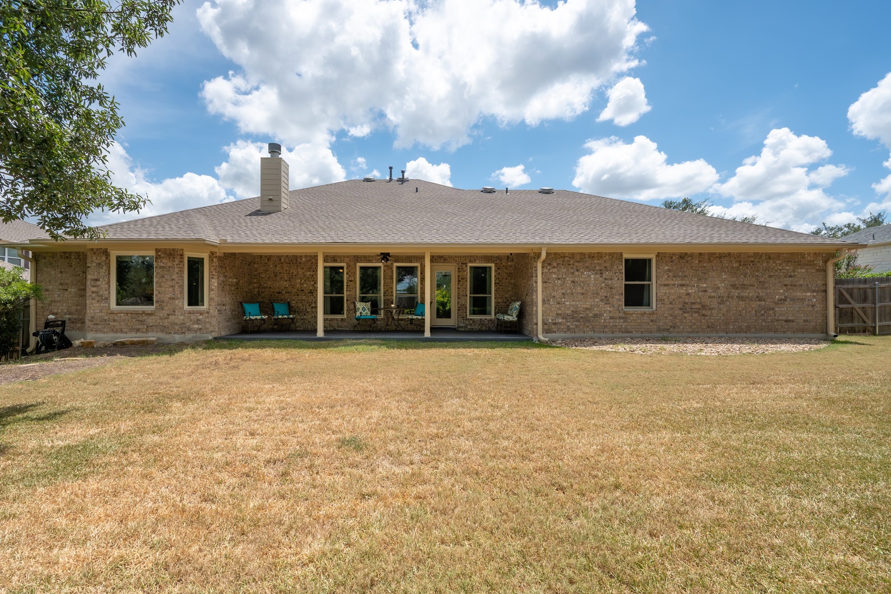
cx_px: 424
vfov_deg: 77.3
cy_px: 307
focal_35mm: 15
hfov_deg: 100.3
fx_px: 371
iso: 800
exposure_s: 1/6400
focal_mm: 14
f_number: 8
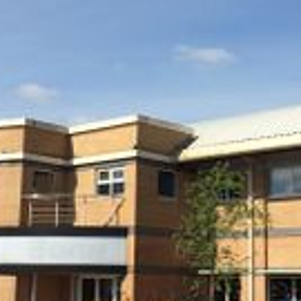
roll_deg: +1.0
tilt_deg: +9.5
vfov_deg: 22.8
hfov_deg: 22.8
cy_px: 152
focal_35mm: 76
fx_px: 748
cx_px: 163
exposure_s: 1/2283
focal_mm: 4.15
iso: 32
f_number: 2.2
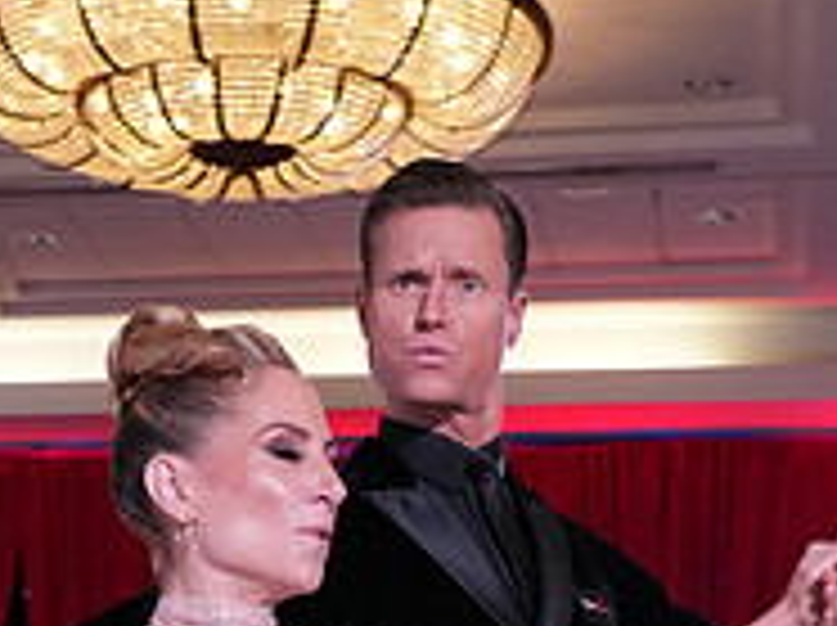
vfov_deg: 12.2
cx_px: 110
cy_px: 991
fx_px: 2753
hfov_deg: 17.1
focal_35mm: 114
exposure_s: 1/250
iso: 2500
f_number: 5.6
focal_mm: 38
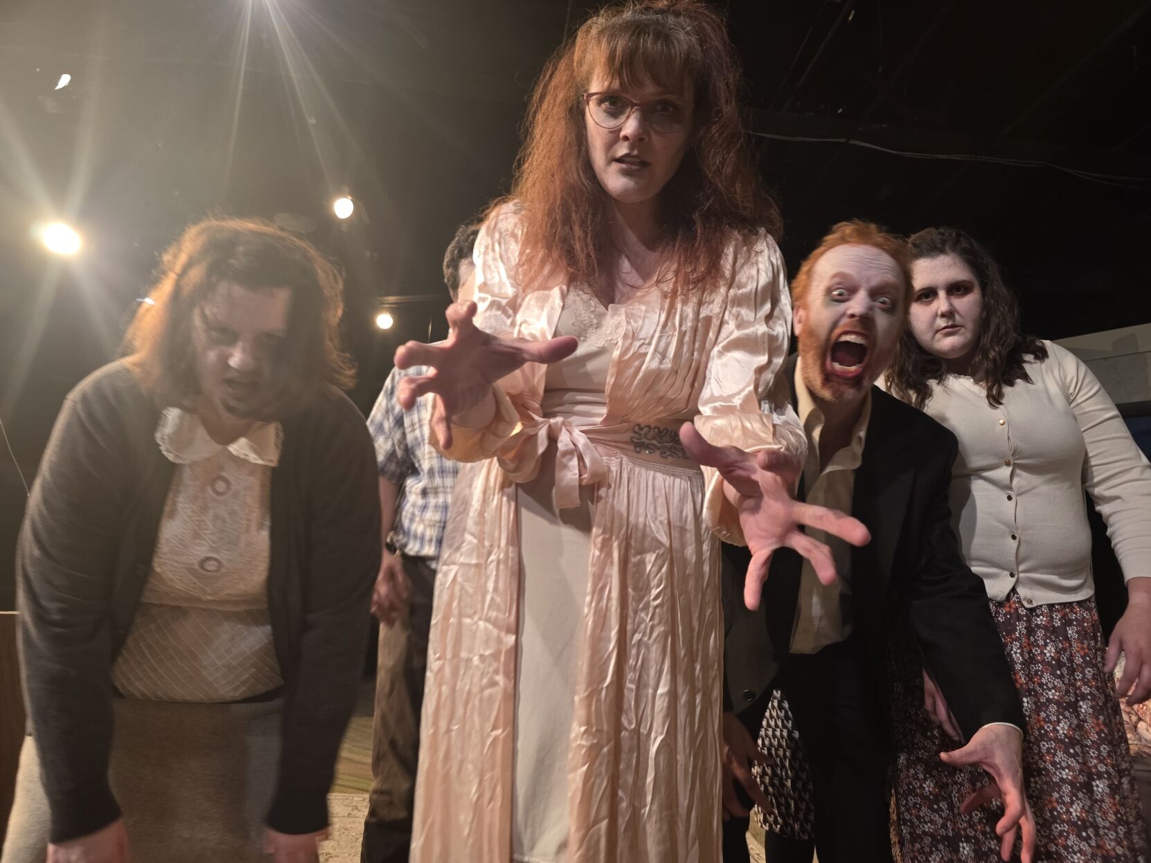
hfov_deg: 73.9
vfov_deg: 58.9
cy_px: 432
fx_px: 765
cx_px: 576
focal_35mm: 23
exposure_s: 1/50
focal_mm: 6.3
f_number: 1.7
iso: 100
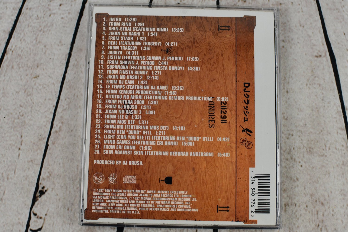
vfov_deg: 26.0
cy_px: 116
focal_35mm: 52
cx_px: 174
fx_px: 503
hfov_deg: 38.2
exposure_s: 1/250
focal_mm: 35
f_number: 5.6
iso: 400
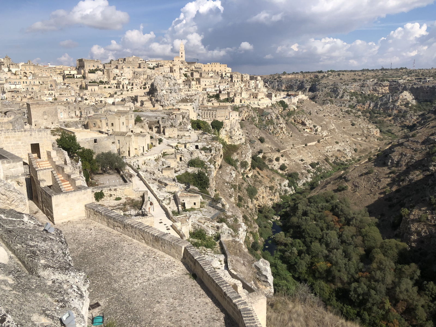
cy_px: 164
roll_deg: +0.8
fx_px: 353
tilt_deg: -13.6
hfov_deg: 63.4
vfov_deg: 49.7
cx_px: 218
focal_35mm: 28
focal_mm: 4
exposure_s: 1/3472
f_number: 1.8
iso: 20
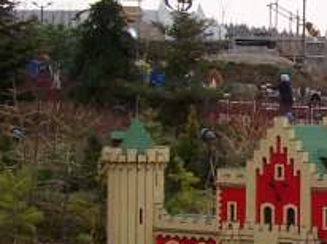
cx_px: 531
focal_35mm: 182
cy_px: 114
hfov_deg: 10.4
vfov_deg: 8.1
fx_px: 1717
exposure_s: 1/180
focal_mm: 7
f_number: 5.6
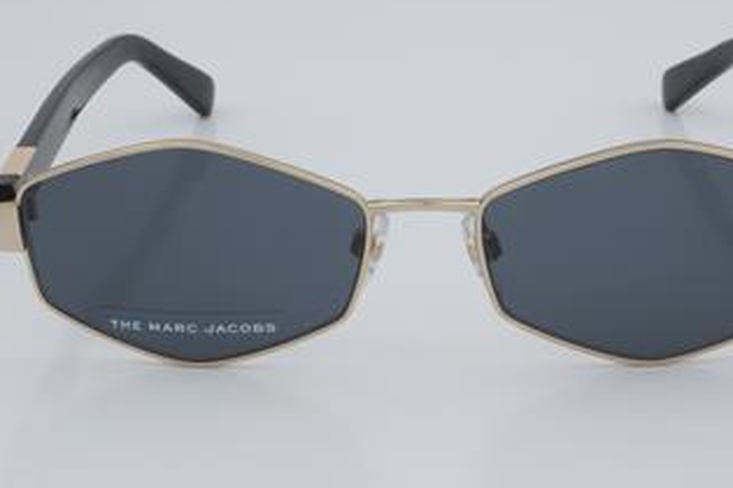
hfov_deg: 19.5
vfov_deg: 13.1
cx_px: 424
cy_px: 239
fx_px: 2130
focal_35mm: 105
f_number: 32
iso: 100
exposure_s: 1/4
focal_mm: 55
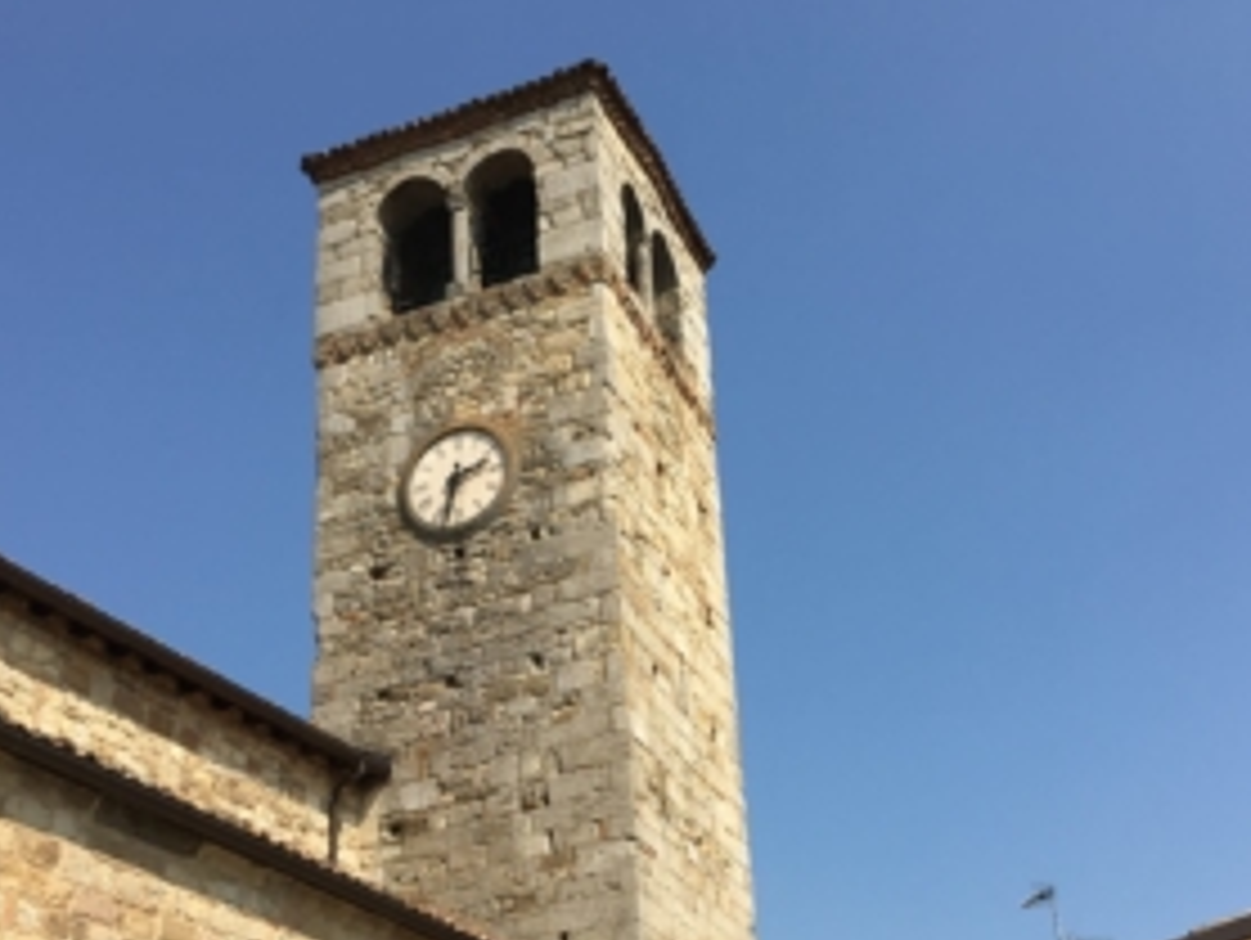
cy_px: 715
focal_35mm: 47
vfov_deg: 30.4
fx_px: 1700
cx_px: 666
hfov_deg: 40.4
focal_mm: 4.15
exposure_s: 1/1876
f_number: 2.2
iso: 25
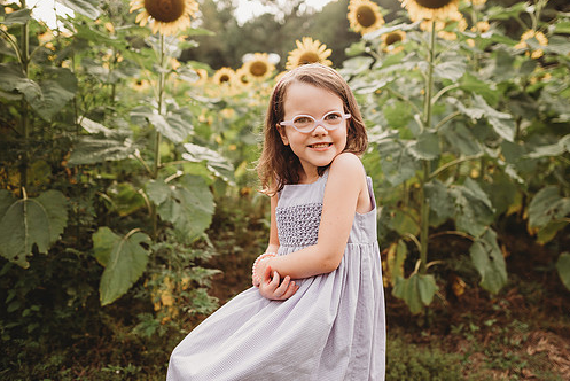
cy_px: 162
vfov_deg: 46.3
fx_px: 444
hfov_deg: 65.2
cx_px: 321
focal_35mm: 28
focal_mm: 24
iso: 125
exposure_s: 1/320
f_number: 2.2
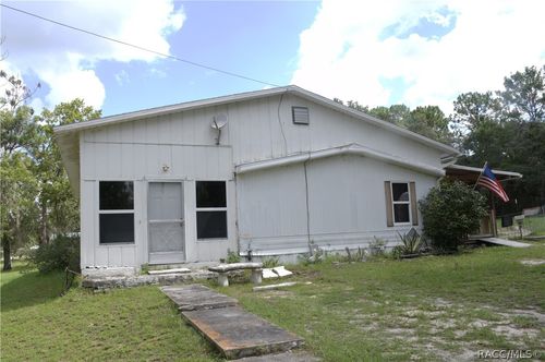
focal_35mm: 27
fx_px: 408
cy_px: 181
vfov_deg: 47.8
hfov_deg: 67.4
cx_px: 272
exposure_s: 1/30
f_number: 10
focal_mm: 18
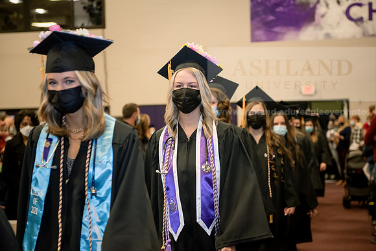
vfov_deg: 19.5
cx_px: 188
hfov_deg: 28.8
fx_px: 731
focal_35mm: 70
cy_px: 126
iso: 1600
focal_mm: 70
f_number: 3.5
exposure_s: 1/200
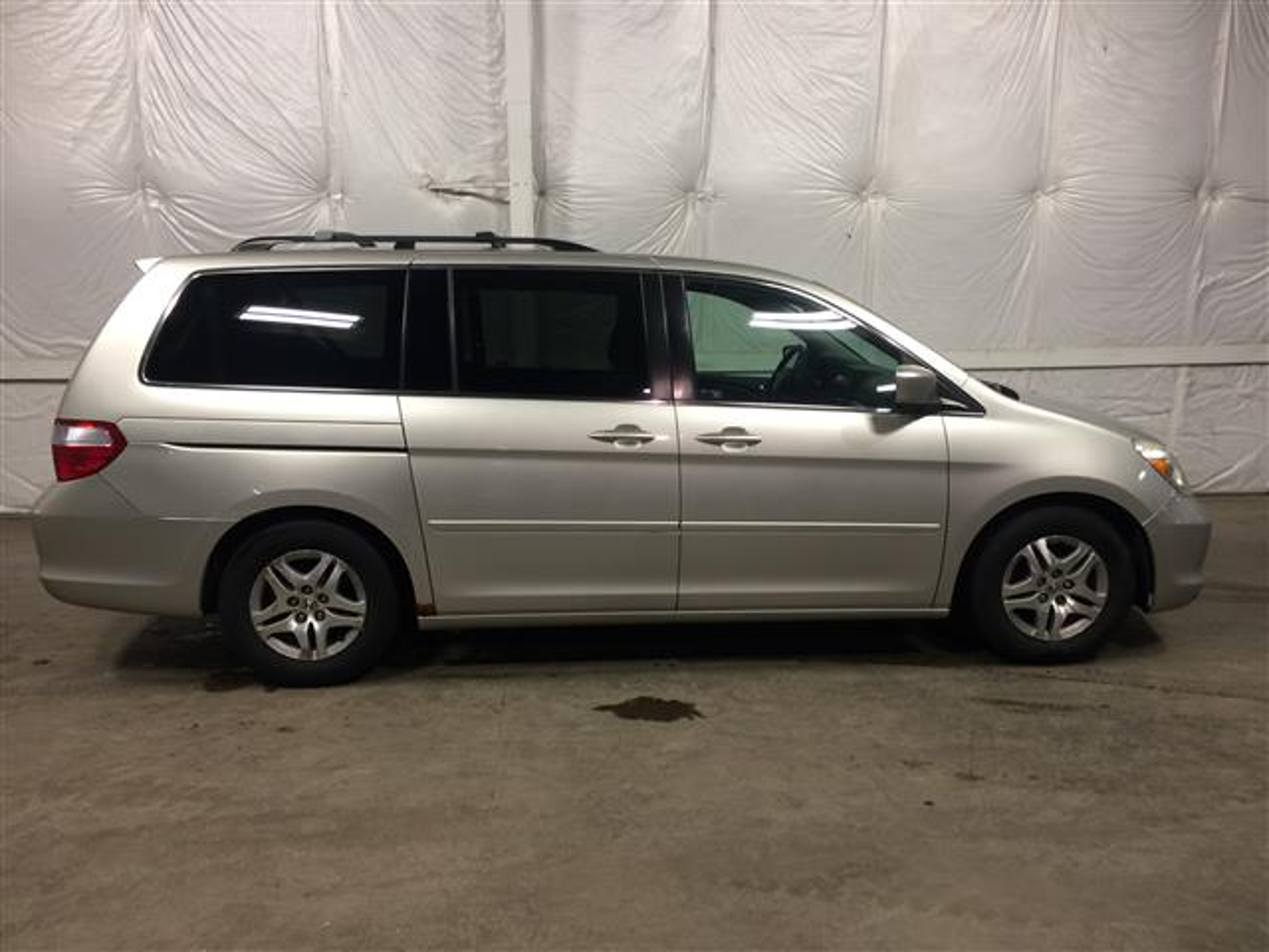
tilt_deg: -10.5
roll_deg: +0.8
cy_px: 476
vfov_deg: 48.2
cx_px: 634
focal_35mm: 29
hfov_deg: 61.7
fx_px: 1063
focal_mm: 4.15
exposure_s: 1/30
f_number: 2.2
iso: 50
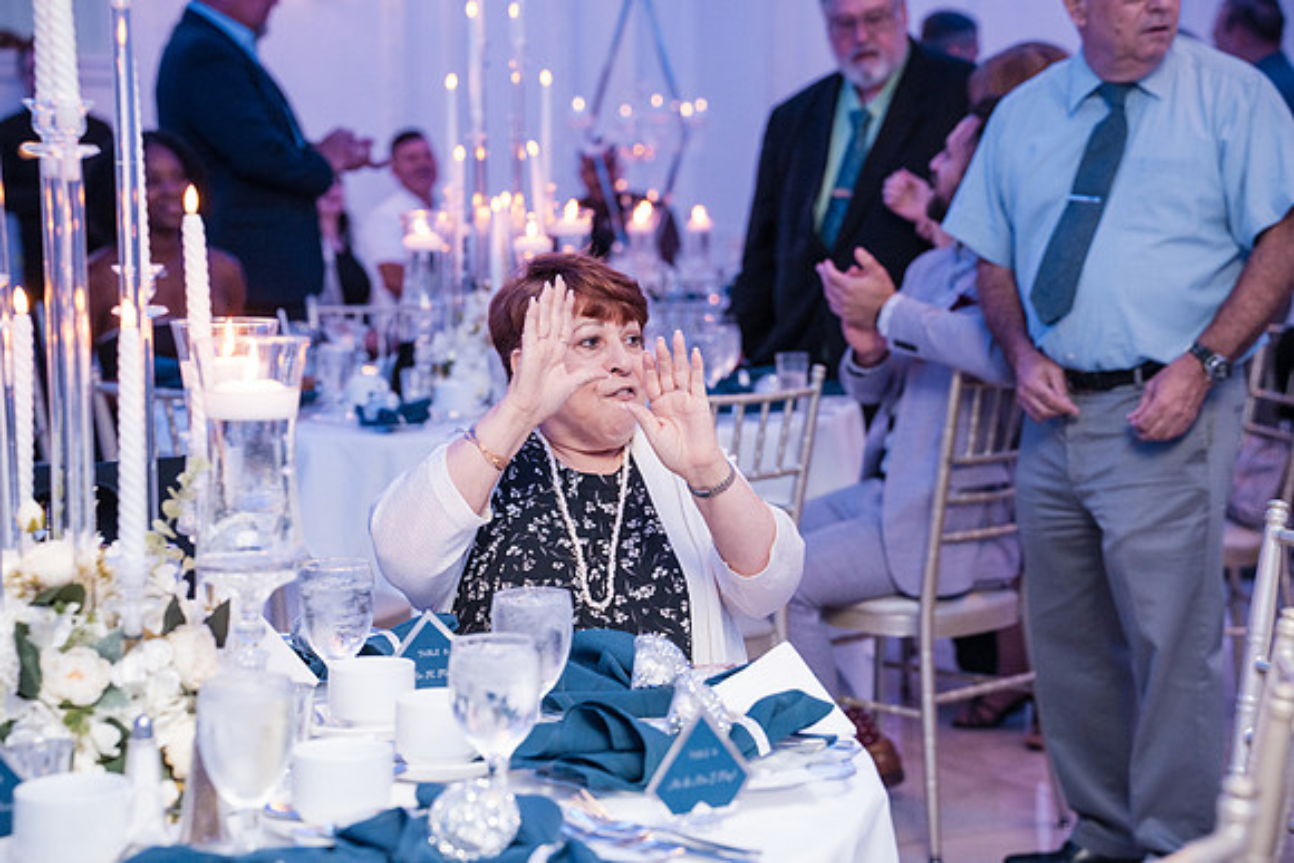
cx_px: 647
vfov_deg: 16.9
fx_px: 2912
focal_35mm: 81
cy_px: 432
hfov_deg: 25.1
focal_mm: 81
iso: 5000
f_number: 4
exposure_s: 1/250
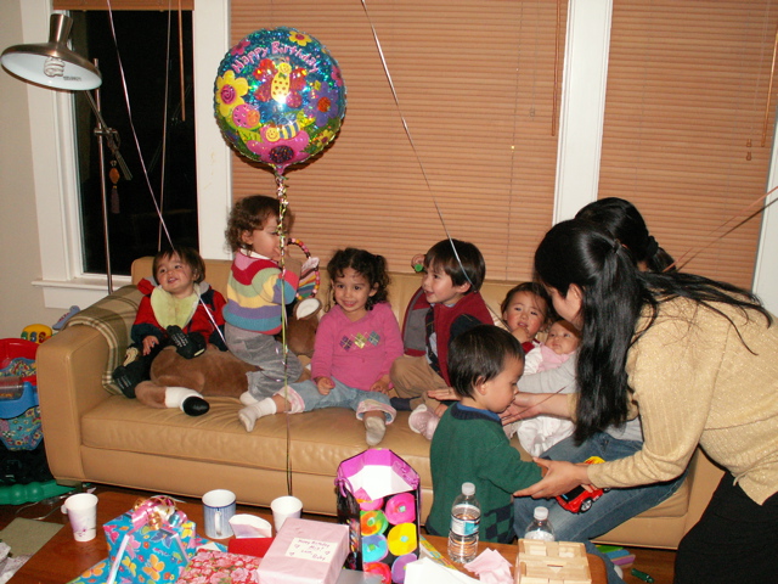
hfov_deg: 52.6
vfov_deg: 40.7
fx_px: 787
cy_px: 292
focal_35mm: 35
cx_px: 389
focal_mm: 5.86
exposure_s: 1/40
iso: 160
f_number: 2.8
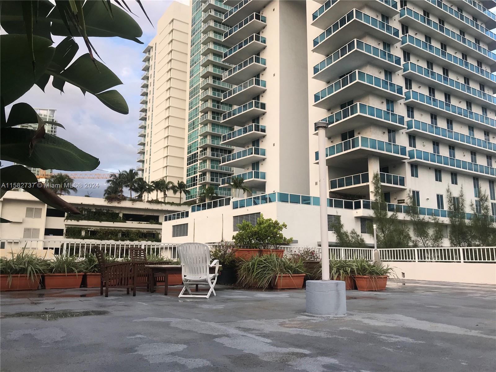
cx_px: 248
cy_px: 186
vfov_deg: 49.7
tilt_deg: +10.7
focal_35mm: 28
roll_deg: -0.3
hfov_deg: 63.4
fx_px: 401
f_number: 1.8
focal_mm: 3.99
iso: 20
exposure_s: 1/274
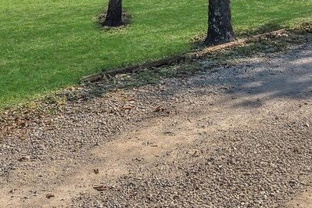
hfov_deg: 30.7
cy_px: -20
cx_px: 206
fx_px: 563
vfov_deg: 20.0
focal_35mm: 65
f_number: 10
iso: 125
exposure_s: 1/100
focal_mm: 16
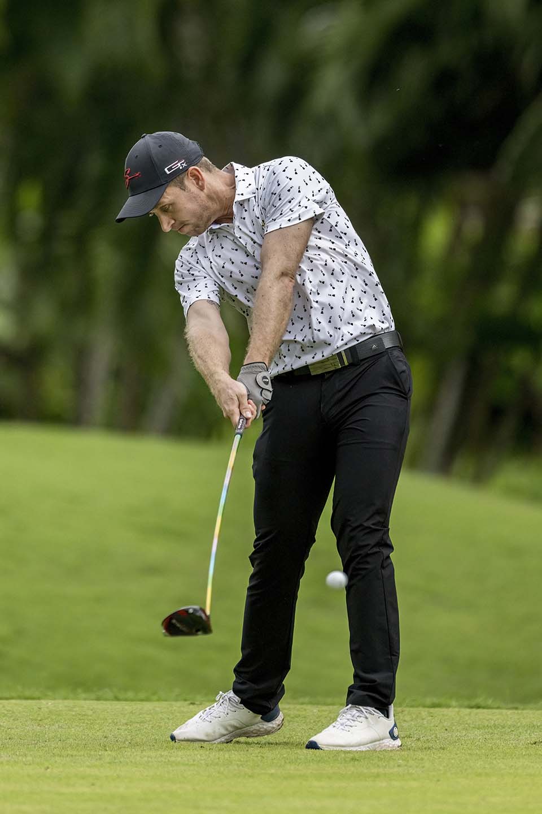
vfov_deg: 5.2
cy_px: 407
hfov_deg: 3.4
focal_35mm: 400
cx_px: 271
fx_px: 9033
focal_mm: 400
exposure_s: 1/5000
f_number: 3.2
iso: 1600
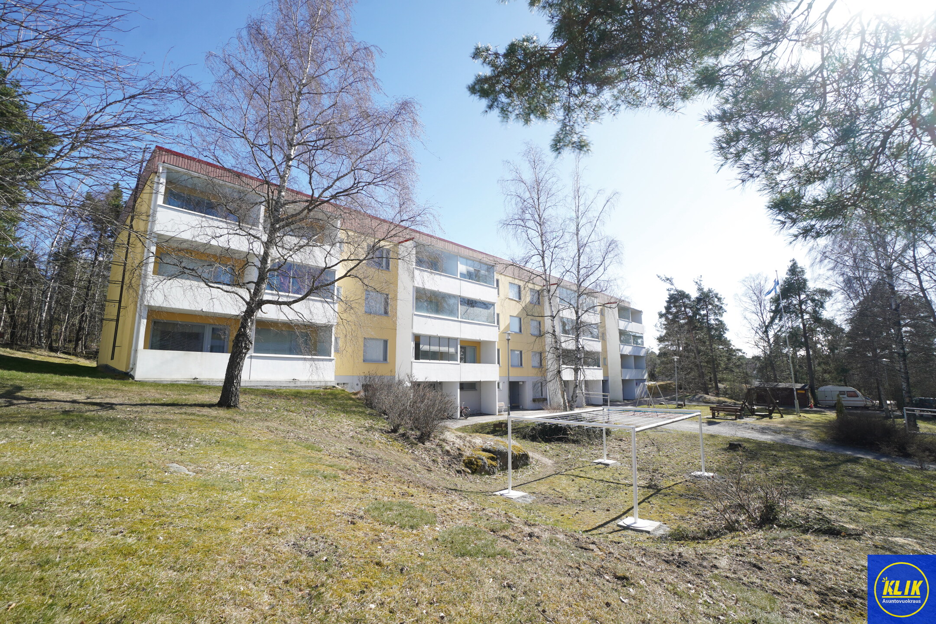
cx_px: 468
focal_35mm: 15
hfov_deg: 100.4
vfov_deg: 77.3
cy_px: 312
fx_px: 390
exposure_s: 1/125
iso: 100
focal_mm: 10
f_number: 8
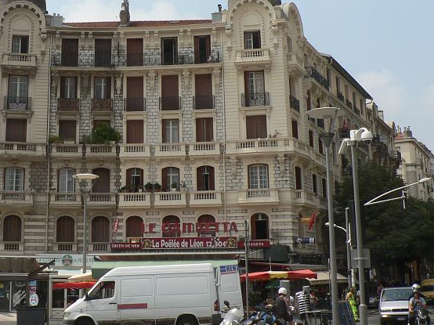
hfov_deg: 36.4
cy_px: 110
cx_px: 143
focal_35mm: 52
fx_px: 652
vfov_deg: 27.8
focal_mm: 6
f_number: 5.6
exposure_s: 1/640
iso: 80
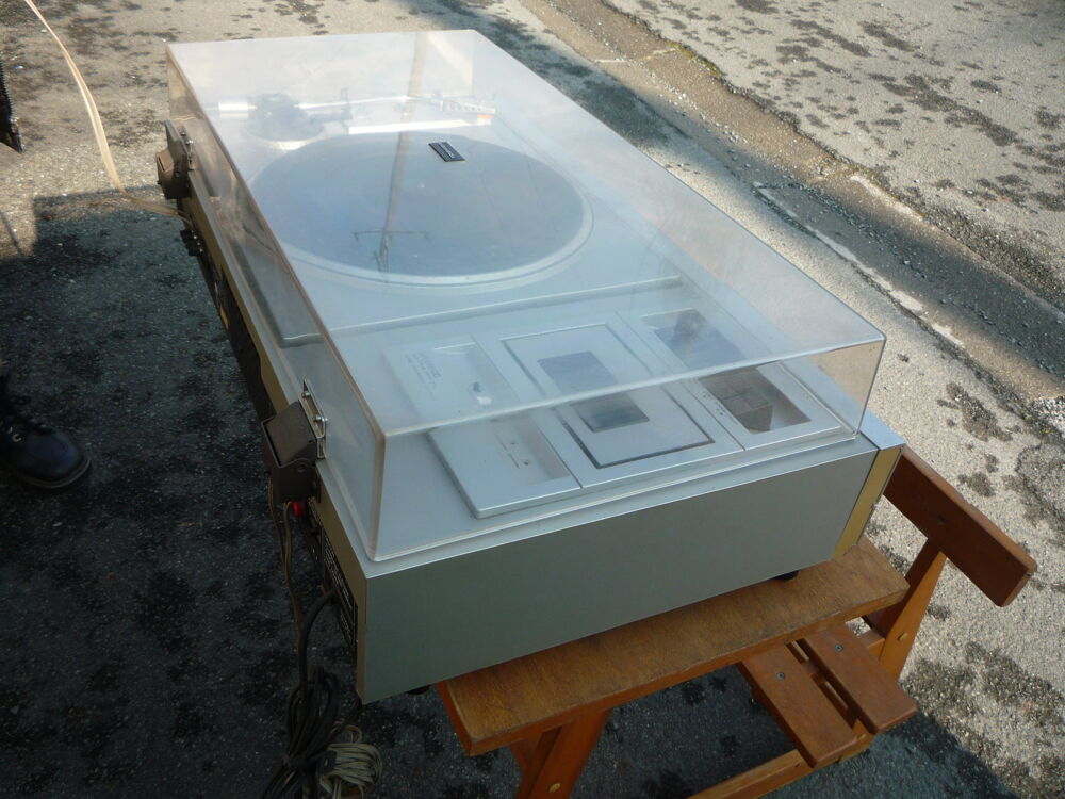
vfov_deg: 46.8
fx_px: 923
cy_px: 400
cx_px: 532
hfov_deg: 60.0
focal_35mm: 30
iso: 100
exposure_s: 1/250
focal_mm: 5.2
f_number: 4
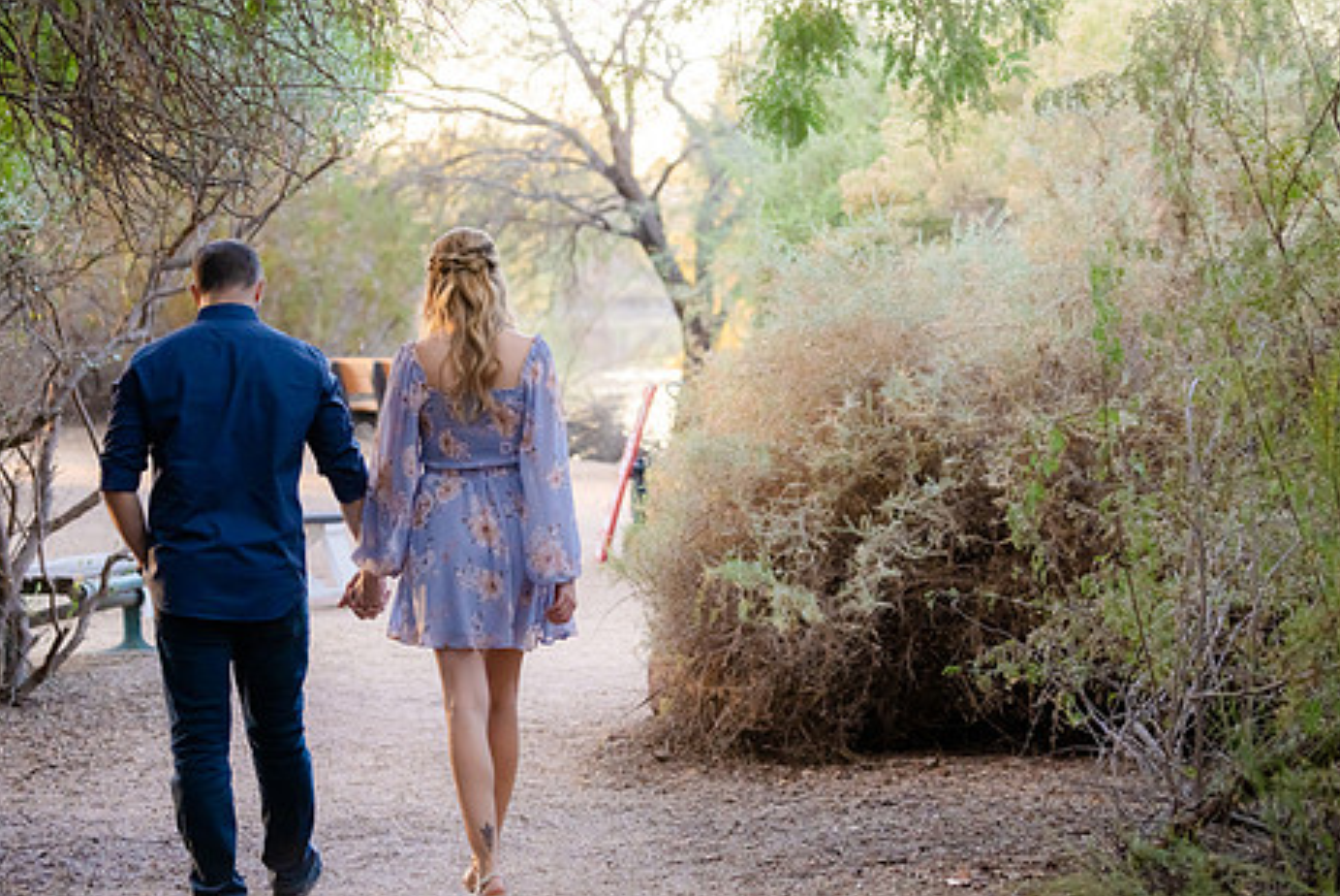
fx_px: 4730
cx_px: 599
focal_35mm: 127
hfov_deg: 16.1
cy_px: 505
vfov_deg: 10.8
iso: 2000
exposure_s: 1/250
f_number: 5
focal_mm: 101
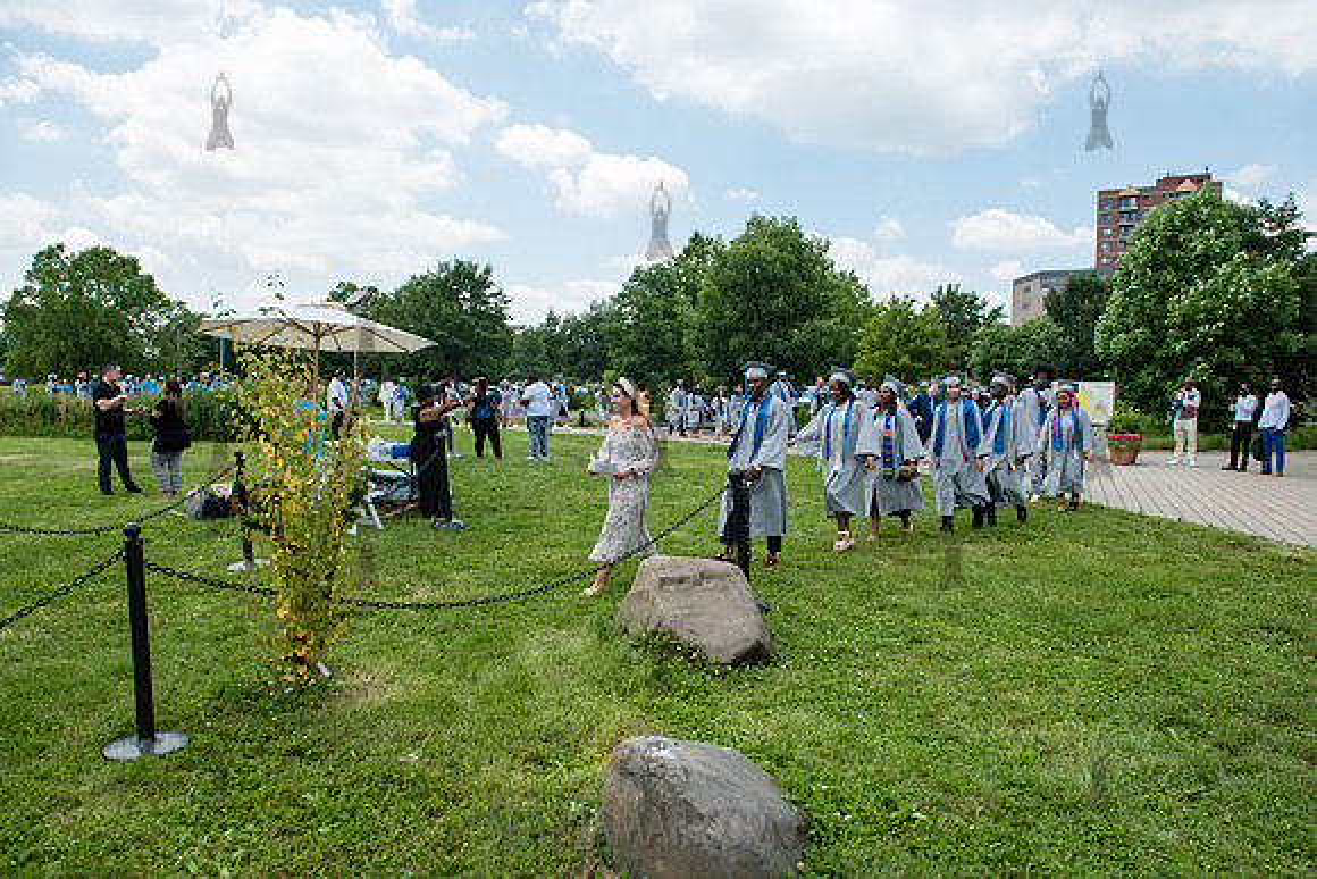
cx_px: 658
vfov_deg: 53.2
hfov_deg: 73.7
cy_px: 440
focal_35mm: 24
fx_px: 878
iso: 200
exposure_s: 1/500
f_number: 5.6
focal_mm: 24
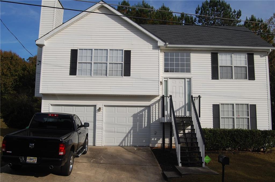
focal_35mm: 39
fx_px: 297
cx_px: 138
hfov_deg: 49.6
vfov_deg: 34.1
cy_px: 91
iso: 200
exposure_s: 1/400
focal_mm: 26
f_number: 10
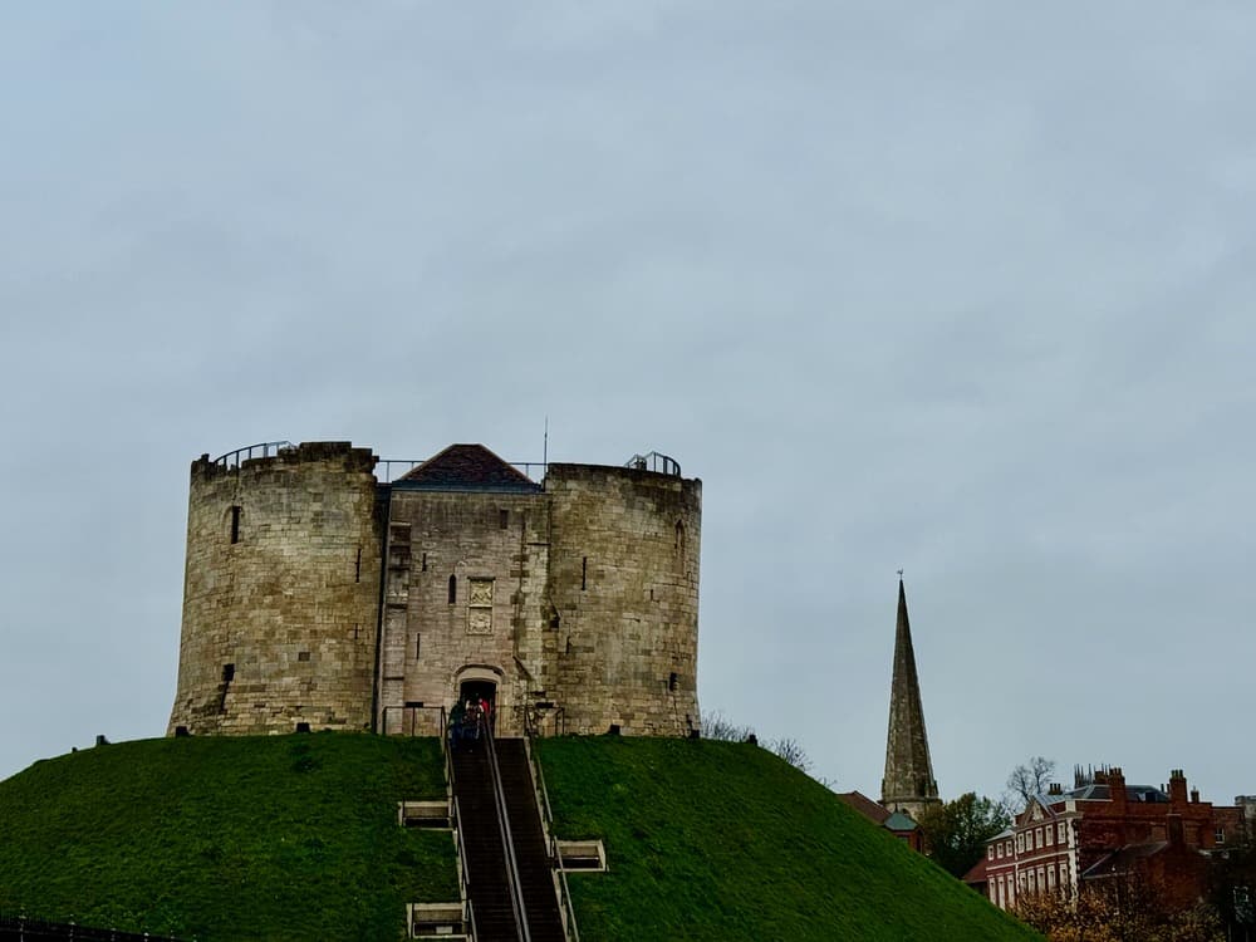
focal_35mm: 48
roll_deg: -1.2
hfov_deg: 39.7
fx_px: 1742
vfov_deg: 30.3
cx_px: 628
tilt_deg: +15.3
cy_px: 471
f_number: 1.78
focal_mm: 6.76
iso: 64
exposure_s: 1/1490
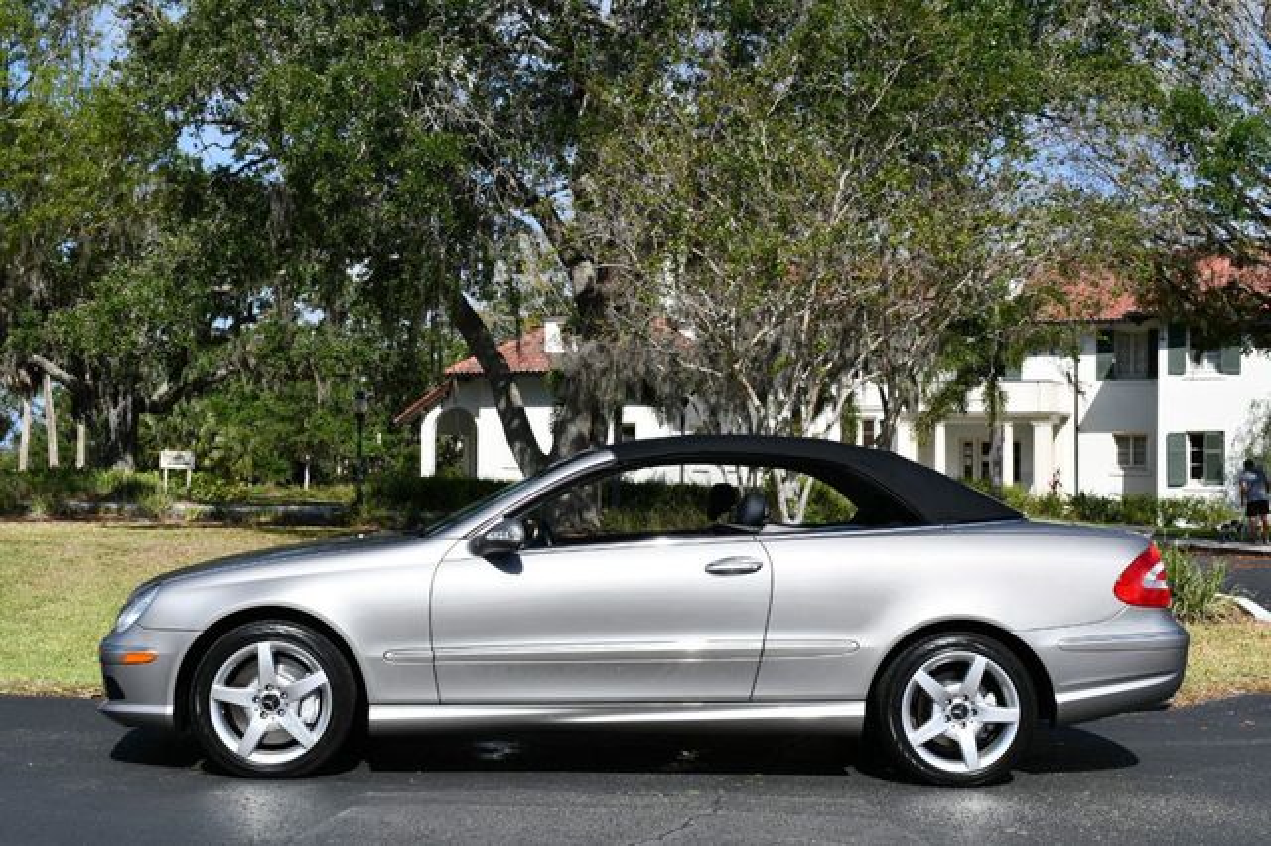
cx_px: 636
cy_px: 423
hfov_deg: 41.1
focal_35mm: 48
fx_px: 1694
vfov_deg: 28.0
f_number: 9
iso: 100
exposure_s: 1/320
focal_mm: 32
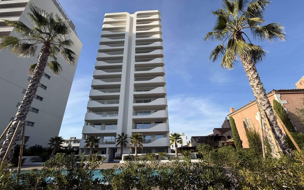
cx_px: 152
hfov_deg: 101.5
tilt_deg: +21.5
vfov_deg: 74.7
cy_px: 102
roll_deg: -0.1
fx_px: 124
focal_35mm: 15
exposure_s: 1/1534
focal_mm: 2.22
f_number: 2.2
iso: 50
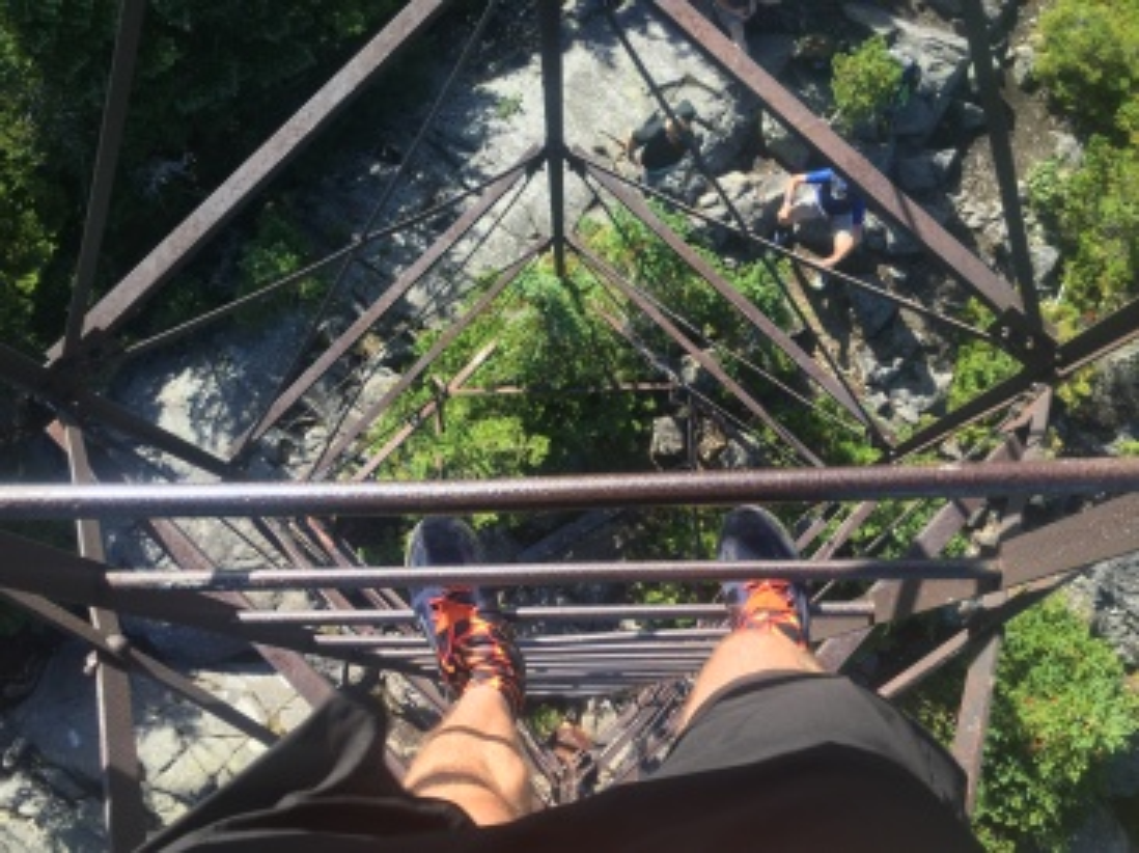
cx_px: 570
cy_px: 426
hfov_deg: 61.7
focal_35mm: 29
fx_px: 954
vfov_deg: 48.2
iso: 25
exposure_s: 1/400
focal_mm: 4.15
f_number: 2.2
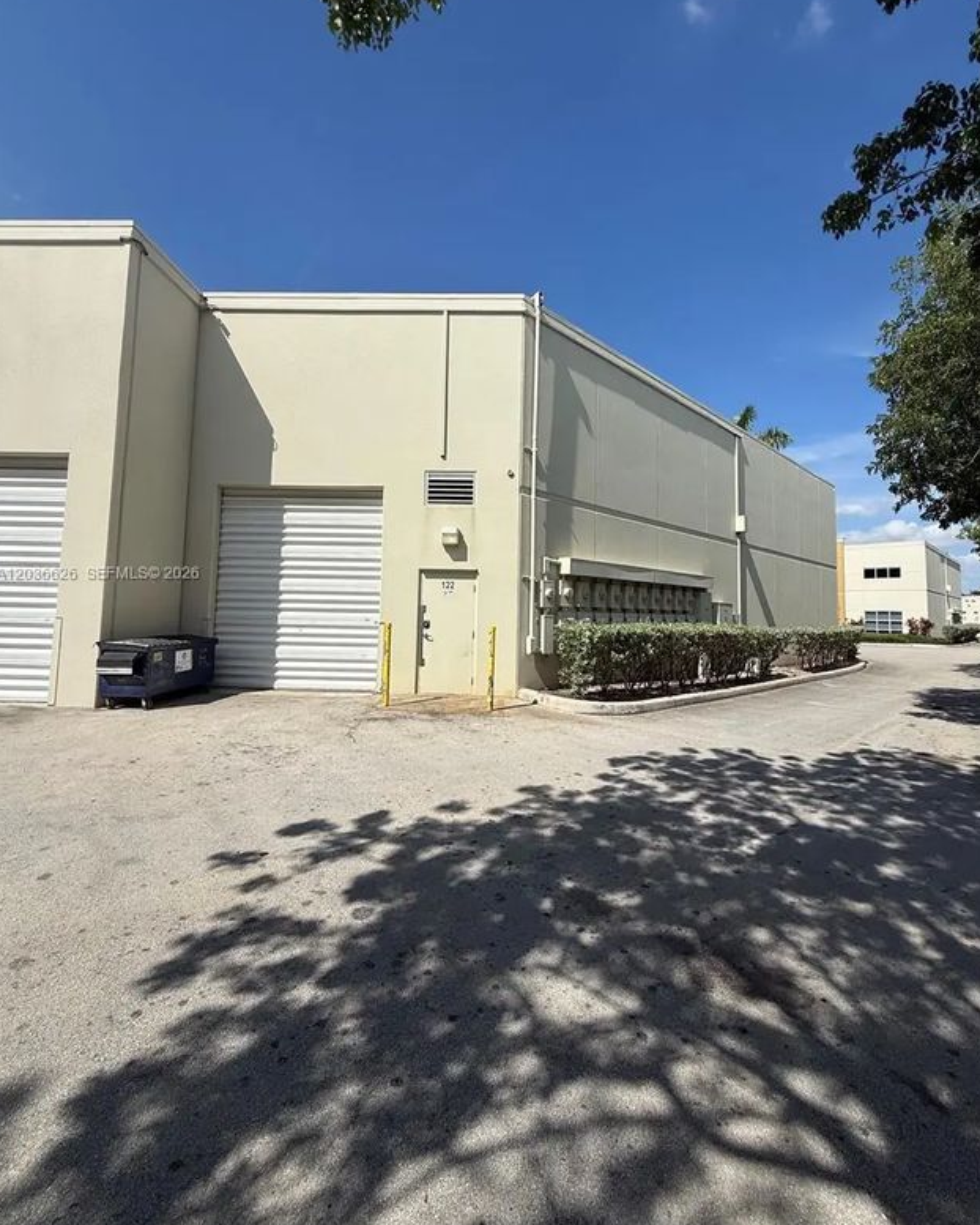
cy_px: 575
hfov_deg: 84.1
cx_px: 496
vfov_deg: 96.7
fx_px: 544
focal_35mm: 15
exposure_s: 1/4425
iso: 50
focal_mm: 2.22
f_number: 2.2
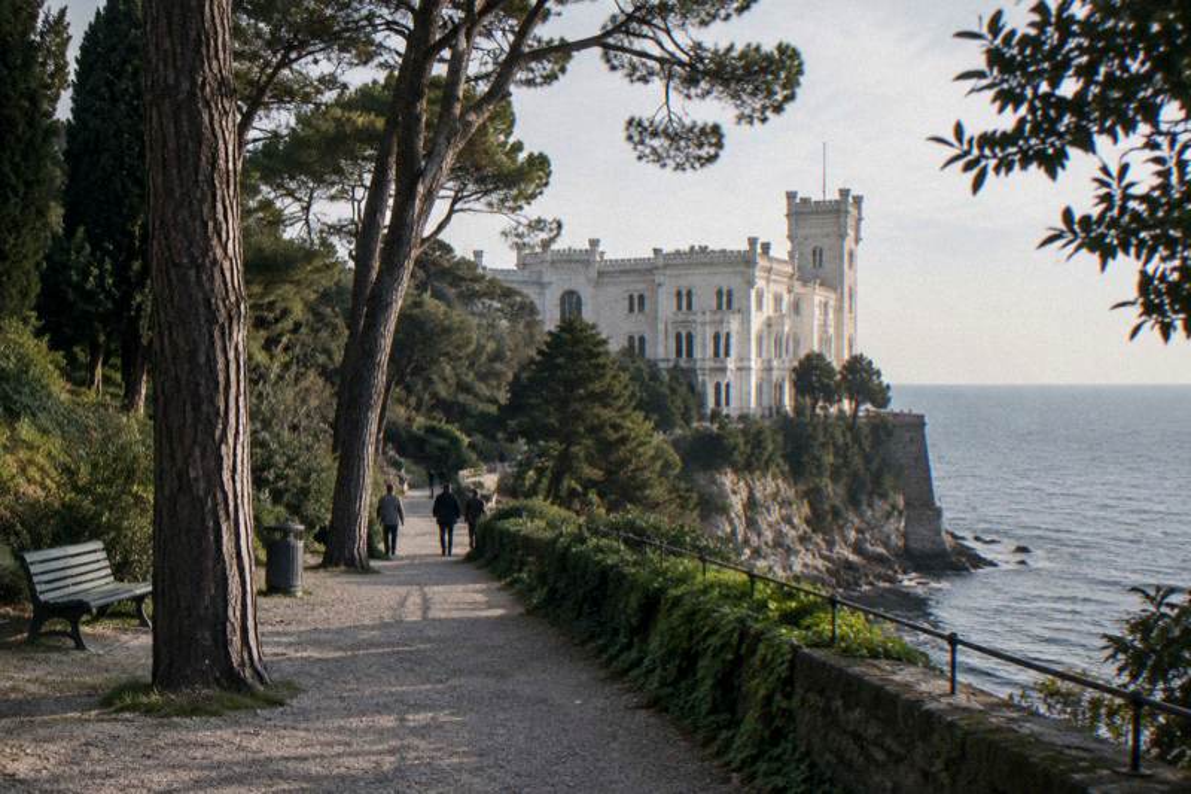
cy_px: 397
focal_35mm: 40
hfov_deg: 48.5
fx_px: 1323
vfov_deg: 33.4
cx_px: 596
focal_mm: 40
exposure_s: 1/500
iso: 500
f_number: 8
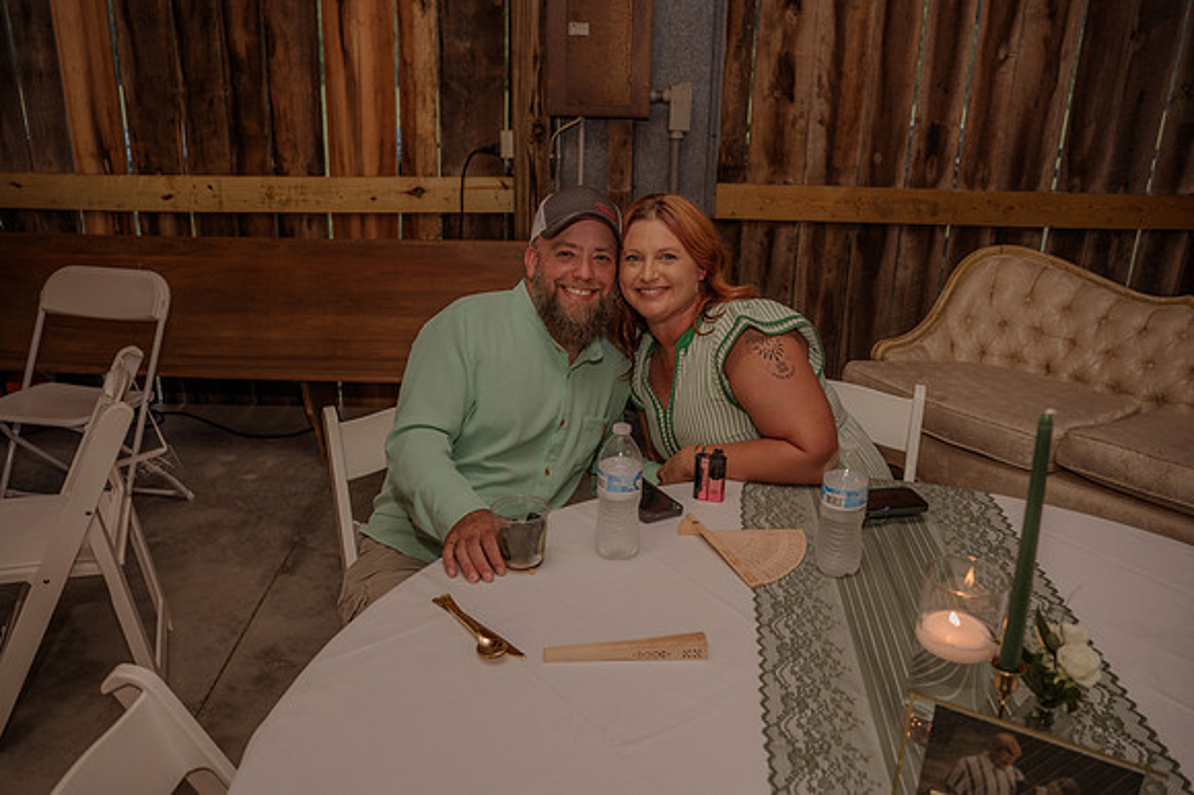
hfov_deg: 65.5
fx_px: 928
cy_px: 398
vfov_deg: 46.4
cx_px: 597
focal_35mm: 28
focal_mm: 28
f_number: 4
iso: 320
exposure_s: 1/80
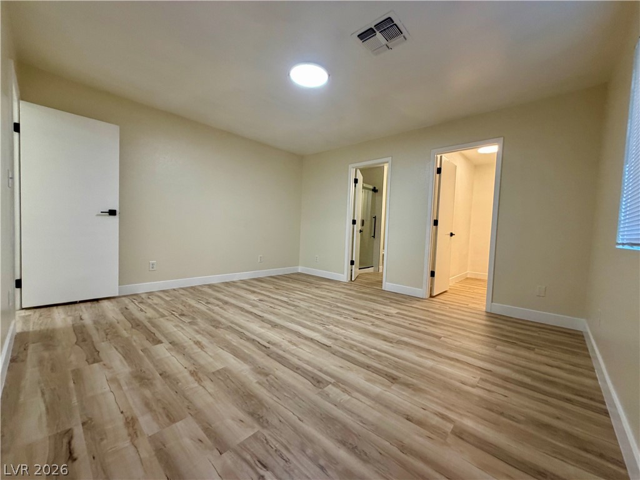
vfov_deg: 85.7
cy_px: 240
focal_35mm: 14
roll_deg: -1.6
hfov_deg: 102.1
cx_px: 320
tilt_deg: -3.2
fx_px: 259
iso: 250
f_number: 2.2
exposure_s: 1/60
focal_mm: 2.22
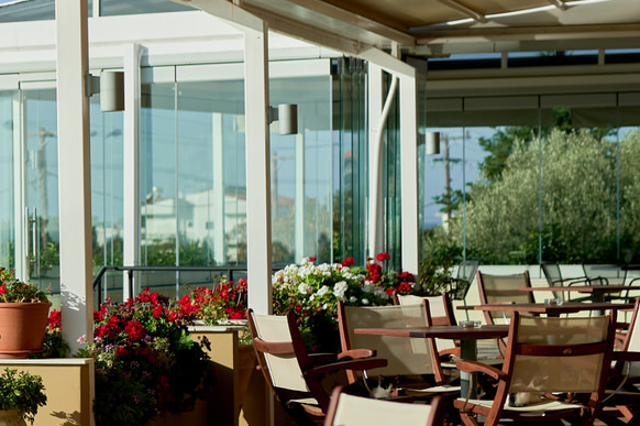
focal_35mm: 159
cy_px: 285
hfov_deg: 12.4
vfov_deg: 8.6
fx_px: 2824
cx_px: -268
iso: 100
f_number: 3.2
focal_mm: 50
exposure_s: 1/2500
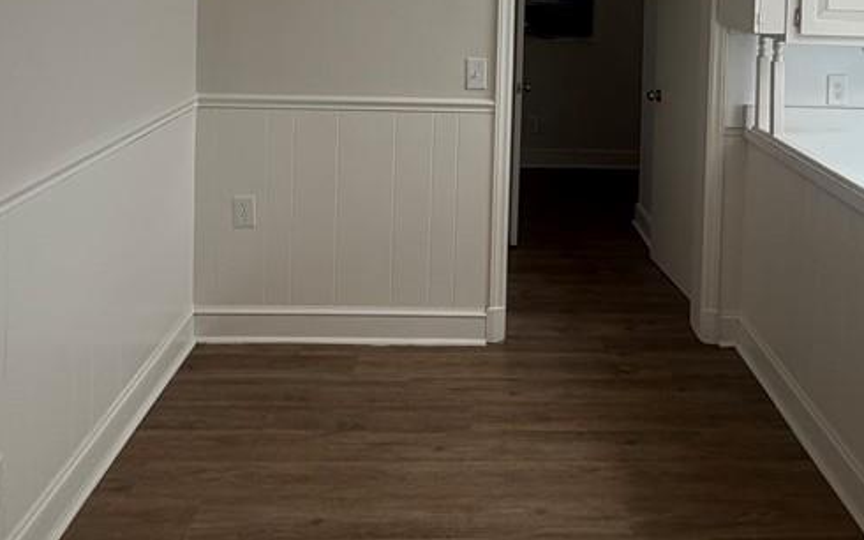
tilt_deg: -3.1
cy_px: -23
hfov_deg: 60.9
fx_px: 730
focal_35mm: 31
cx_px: 503
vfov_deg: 35.8
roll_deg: -2.1
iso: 100
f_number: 2.2
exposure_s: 1/120
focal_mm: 2.22
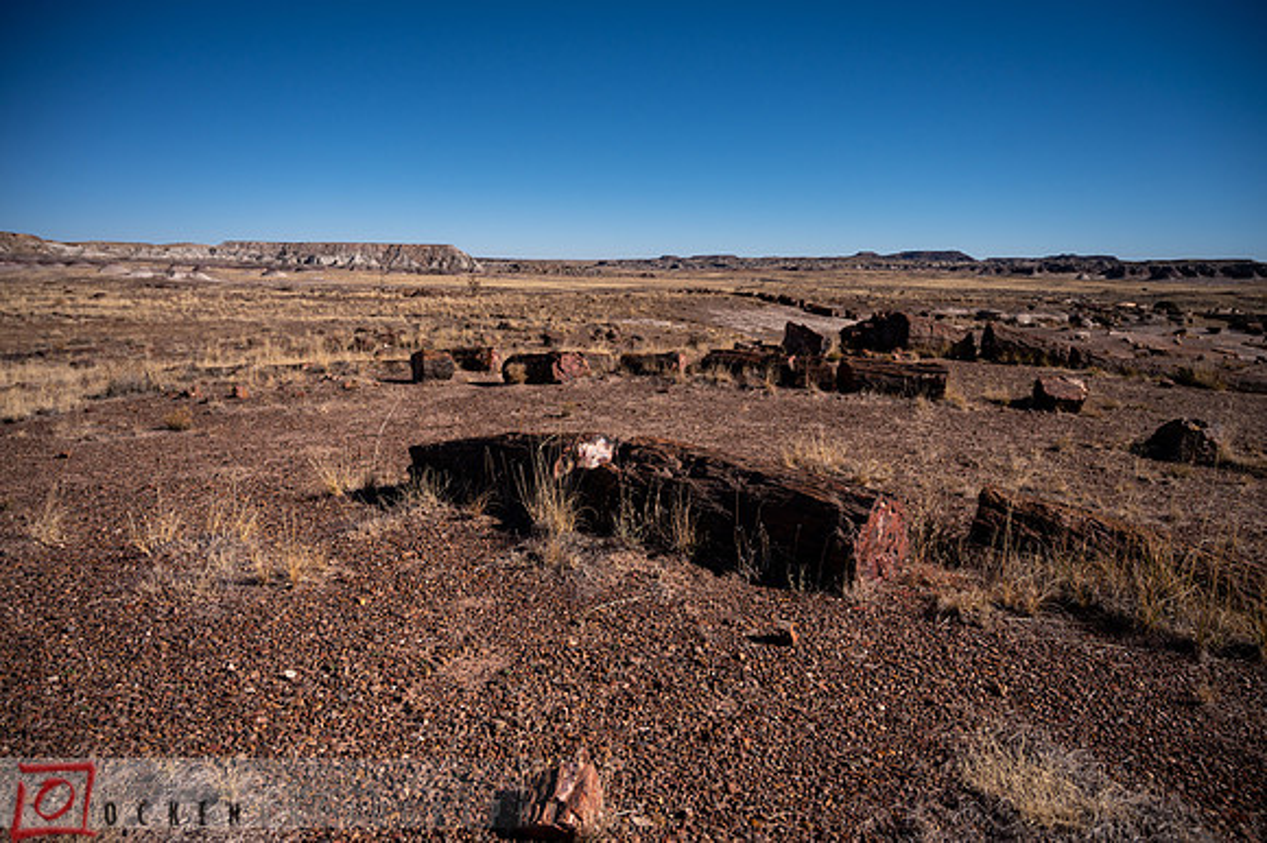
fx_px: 844
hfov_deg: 73.8
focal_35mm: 24
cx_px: 634
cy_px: 422
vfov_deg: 53.1
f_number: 4
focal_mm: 24
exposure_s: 1/4000
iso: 200
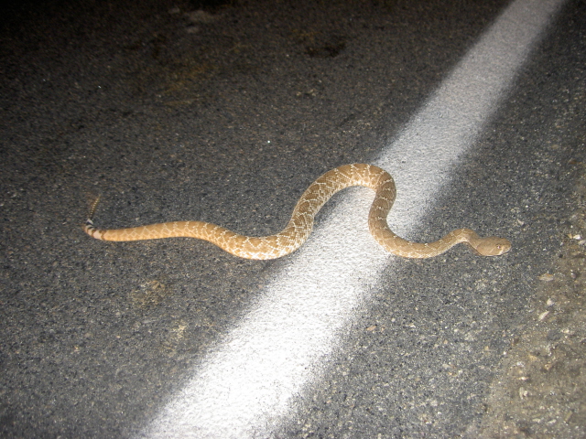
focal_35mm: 39
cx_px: 293
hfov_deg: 47.9
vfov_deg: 36.8
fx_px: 660
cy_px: 220
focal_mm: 8
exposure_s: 1/8
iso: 100
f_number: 2.8
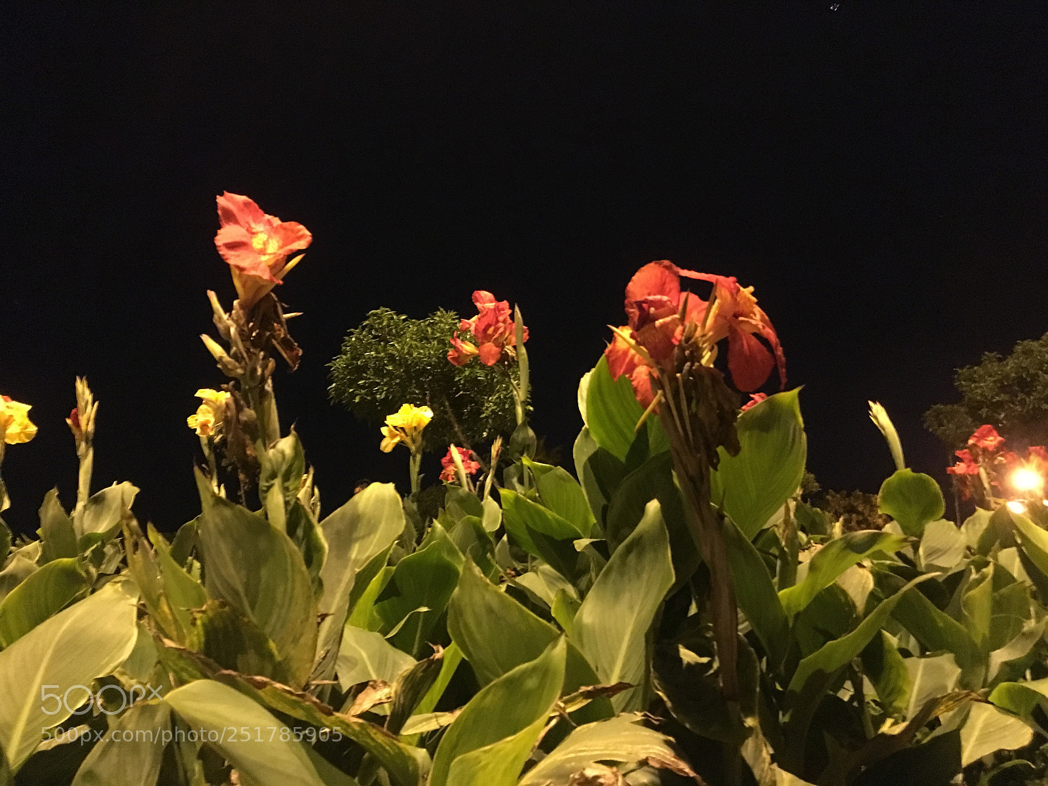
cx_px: 524
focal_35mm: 29
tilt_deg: +10.8
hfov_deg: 61.7
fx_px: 878
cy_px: 393
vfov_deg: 48.2
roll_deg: +3.6
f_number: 2.2
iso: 640
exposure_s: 1/15
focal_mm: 4.15
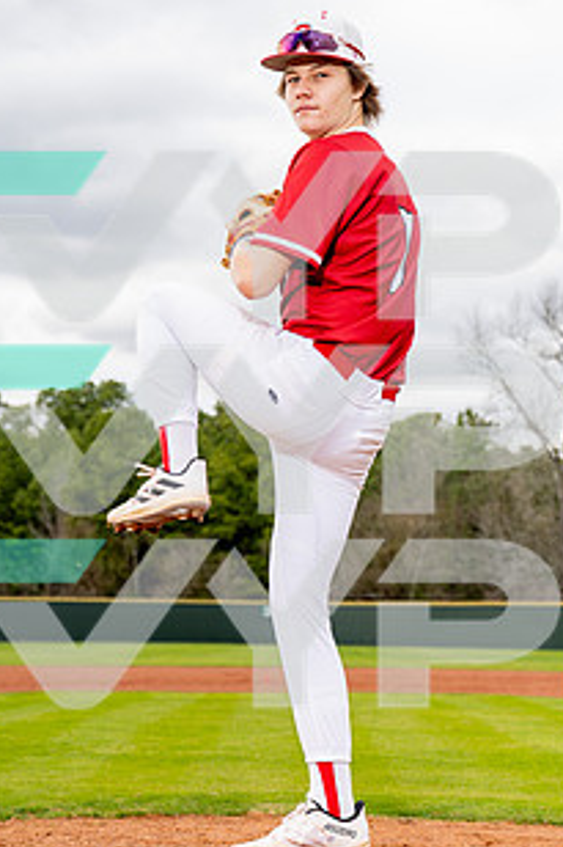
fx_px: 1785
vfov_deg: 26.7
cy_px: 432
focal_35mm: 76
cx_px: 352
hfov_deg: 17.9
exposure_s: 1/250
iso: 100
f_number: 4
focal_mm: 52
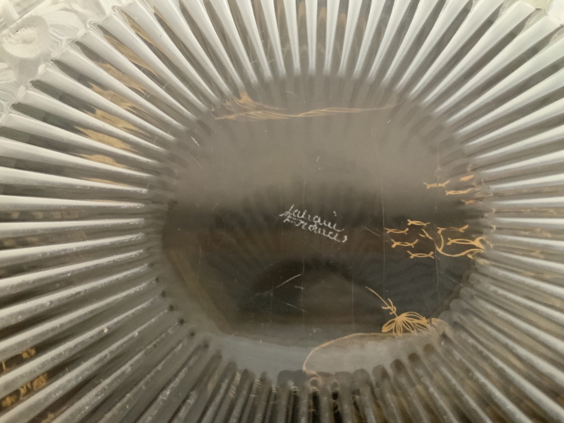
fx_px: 472
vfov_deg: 48.2
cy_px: 212
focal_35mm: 29
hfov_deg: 61.7
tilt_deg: -68.5
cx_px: 282
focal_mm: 3
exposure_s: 1/32
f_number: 1.8
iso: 320
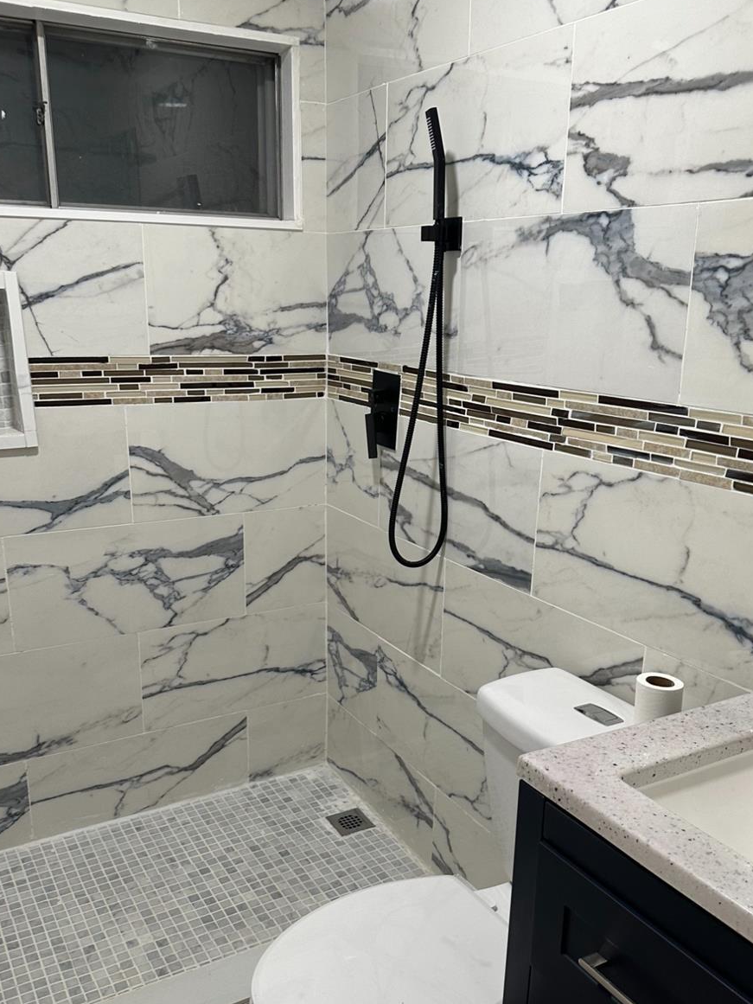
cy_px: 580
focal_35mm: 31
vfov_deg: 58.1
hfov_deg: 45.4
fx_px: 899
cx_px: 379
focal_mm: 6.86
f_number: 1.78
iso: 160
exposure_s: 1/60
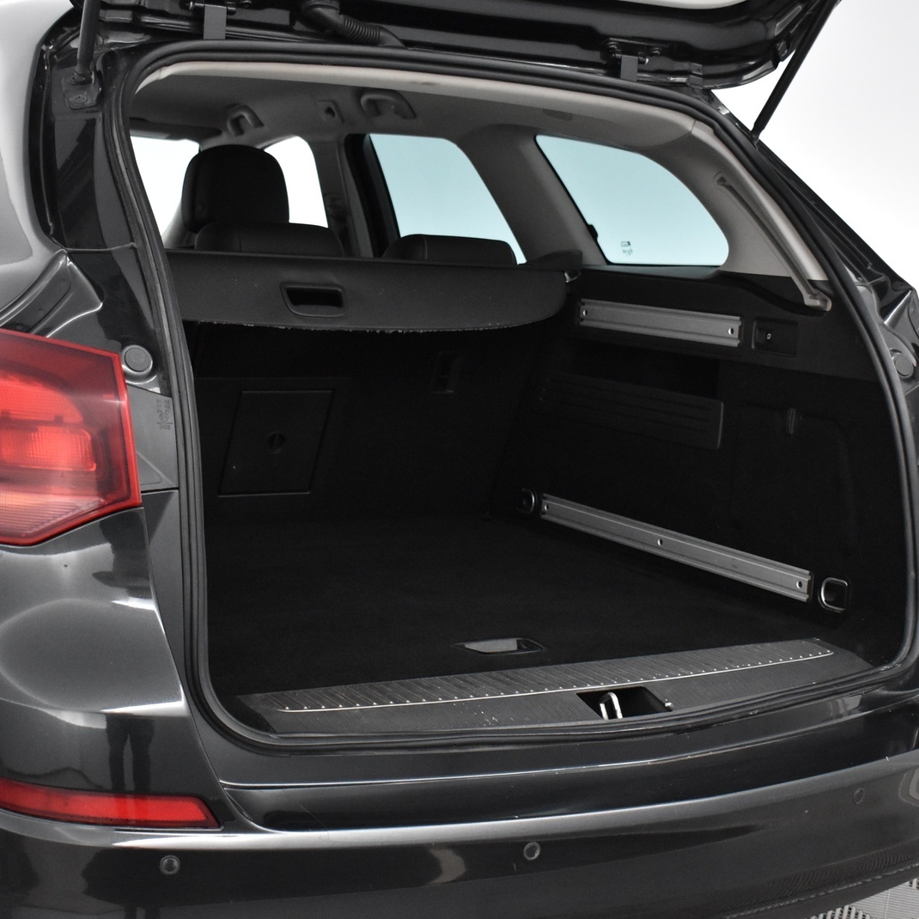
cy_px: 459
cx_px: 385
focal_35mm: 54
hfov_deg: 31.6
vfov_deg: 31.6
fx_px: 1622
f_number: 4.5
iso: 3200
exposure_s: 1/80
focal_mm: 28
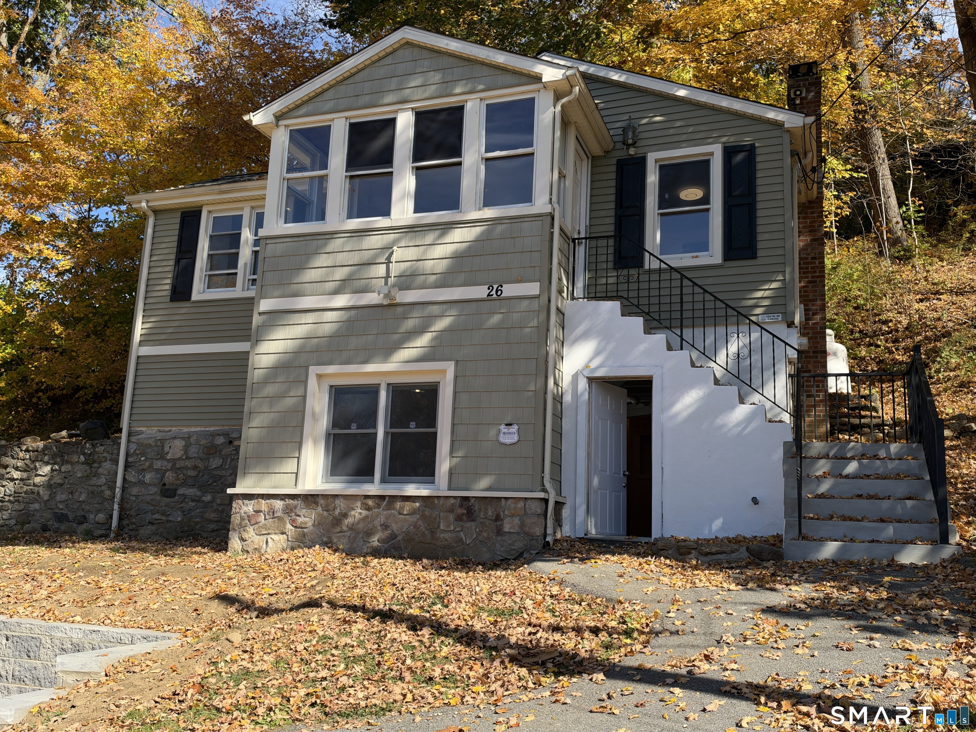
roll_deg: -2.0
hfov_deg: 60.0
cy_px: 366
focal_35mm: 30
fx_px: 846
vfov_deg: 46.8
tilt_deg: +11.6
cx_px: 488
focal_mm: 6.93
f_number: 1.48
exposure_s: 1/3226
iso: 80
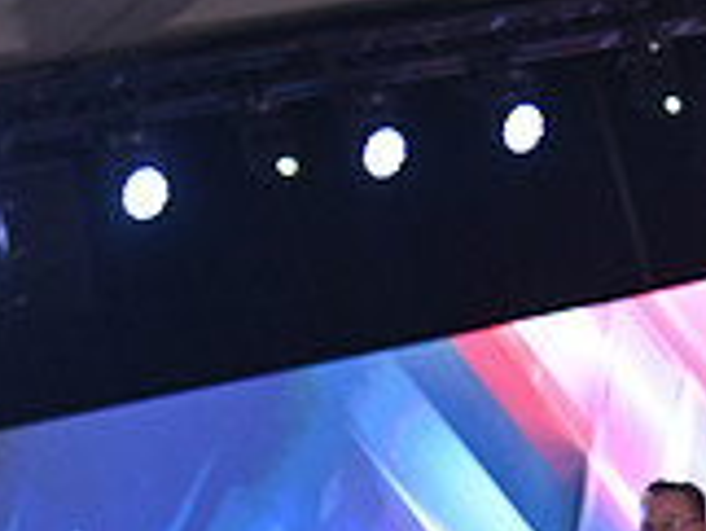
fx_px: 3388
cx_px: 287
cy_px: 1075
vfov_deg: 8.5
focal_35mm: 166
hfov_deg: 11.9
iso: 1600
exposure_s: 1/200
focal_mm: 48
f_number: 10
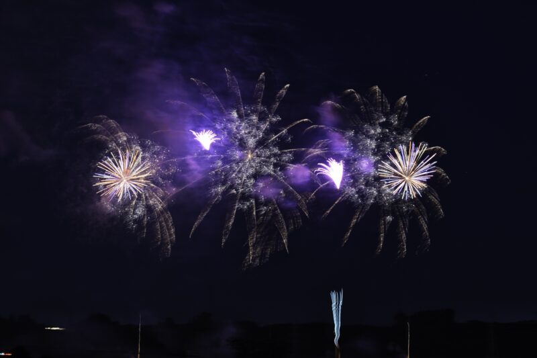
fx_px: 746
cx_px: 268
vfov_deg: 27.0
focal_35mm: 50
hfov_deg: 39.6
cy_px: 179
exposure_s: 5
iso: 100
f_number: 6.3
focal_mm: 50
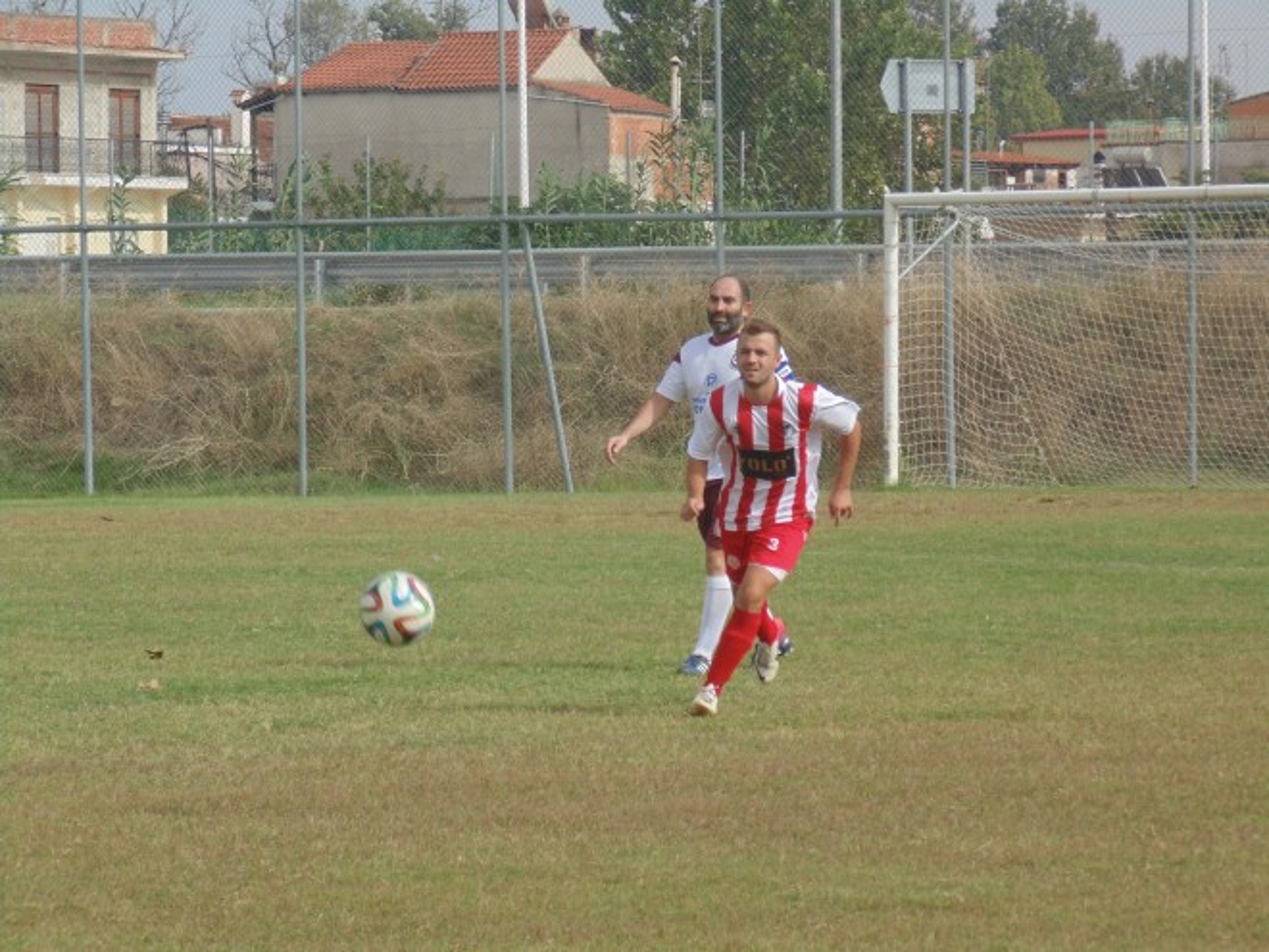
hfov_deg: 8.4
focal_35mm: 236
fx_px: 8652
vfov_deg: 6.3
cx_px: 634
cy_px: 476
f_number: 5.6
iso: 80
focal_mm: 42.3
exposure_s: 1/400
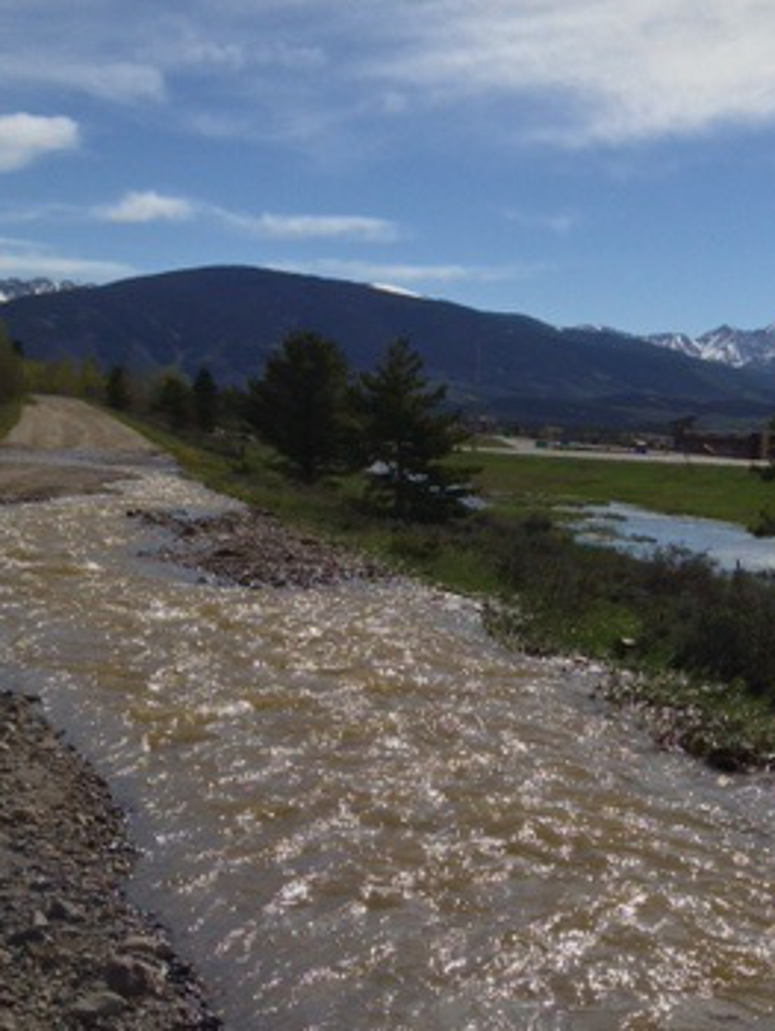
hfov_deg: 22.6
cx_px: 631
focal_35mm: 64
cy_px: 678
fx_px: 1908
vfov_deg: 30.1
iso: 50
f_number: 2.4
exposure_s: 1/2762
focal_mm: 4.28
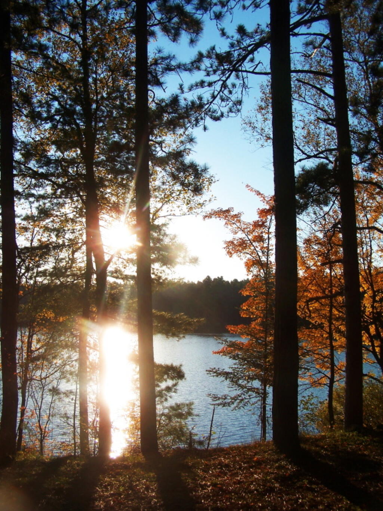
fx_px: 561
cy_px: 256
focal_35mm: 38
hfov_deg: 37.7
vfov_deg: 49.0
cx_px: 192
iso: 80
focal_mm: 6.3
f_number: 4
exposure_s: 1/1000
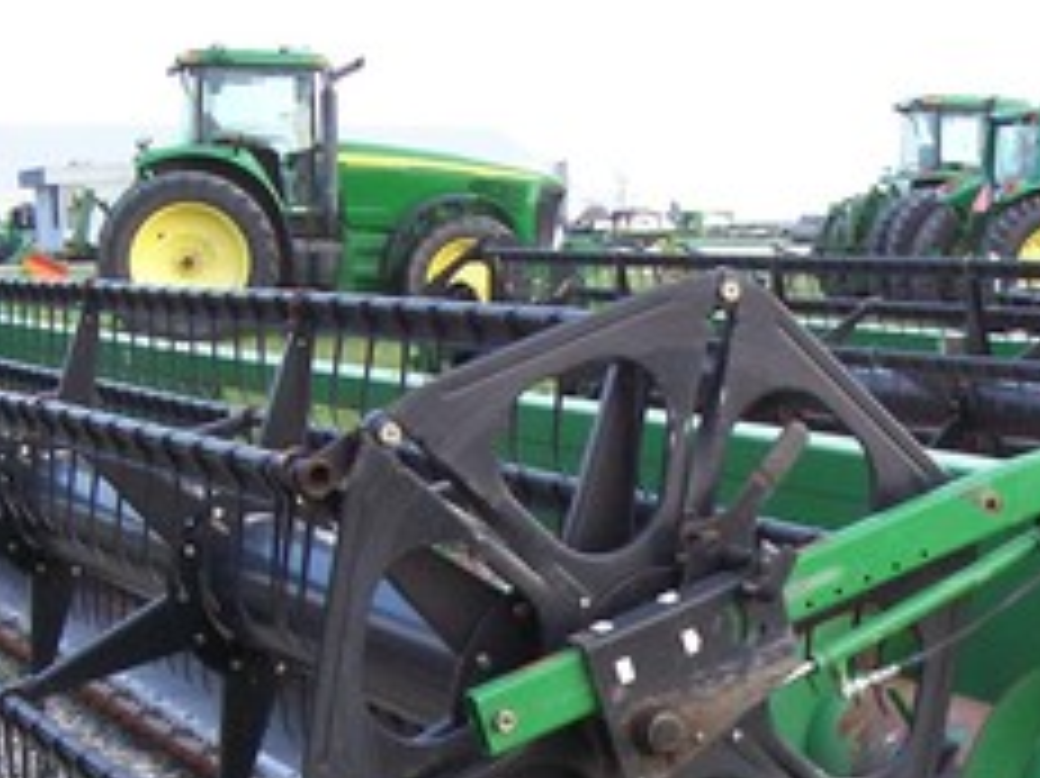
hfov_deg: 24.3
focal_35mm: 80
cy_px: 742
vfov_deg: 18.0
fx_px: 2402
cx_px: 707
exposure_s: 1/202
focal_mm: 5.6
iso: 80
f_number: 2.7
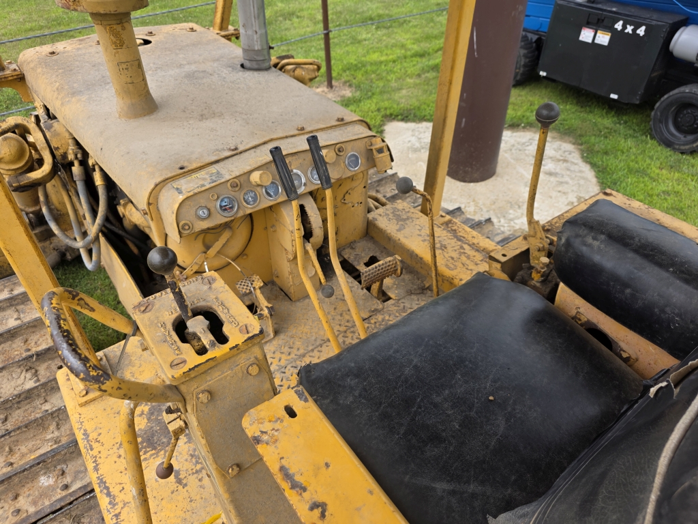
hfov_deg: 73.9
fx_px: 464
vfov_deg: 58.9
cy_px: 262
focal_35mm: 23
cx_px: 349
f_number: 1.7
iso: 80
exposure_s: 1/2378
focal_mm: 6.3
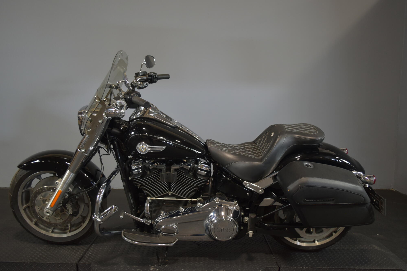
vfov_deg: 40.0
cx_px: 204
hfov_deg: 57.2
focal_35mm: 33
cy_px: 136
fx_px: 373
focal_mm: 22
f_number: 3.8
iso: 640
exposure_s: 1/30
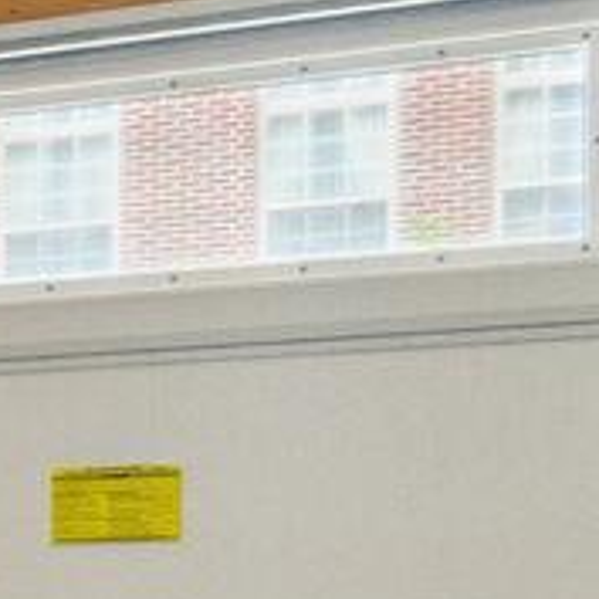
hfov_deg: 8.2
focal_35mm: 133
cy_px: 646
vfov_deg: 12.9
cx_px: -1723
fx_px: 2604
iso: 800
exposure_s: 1/15
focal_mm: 16
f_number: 8
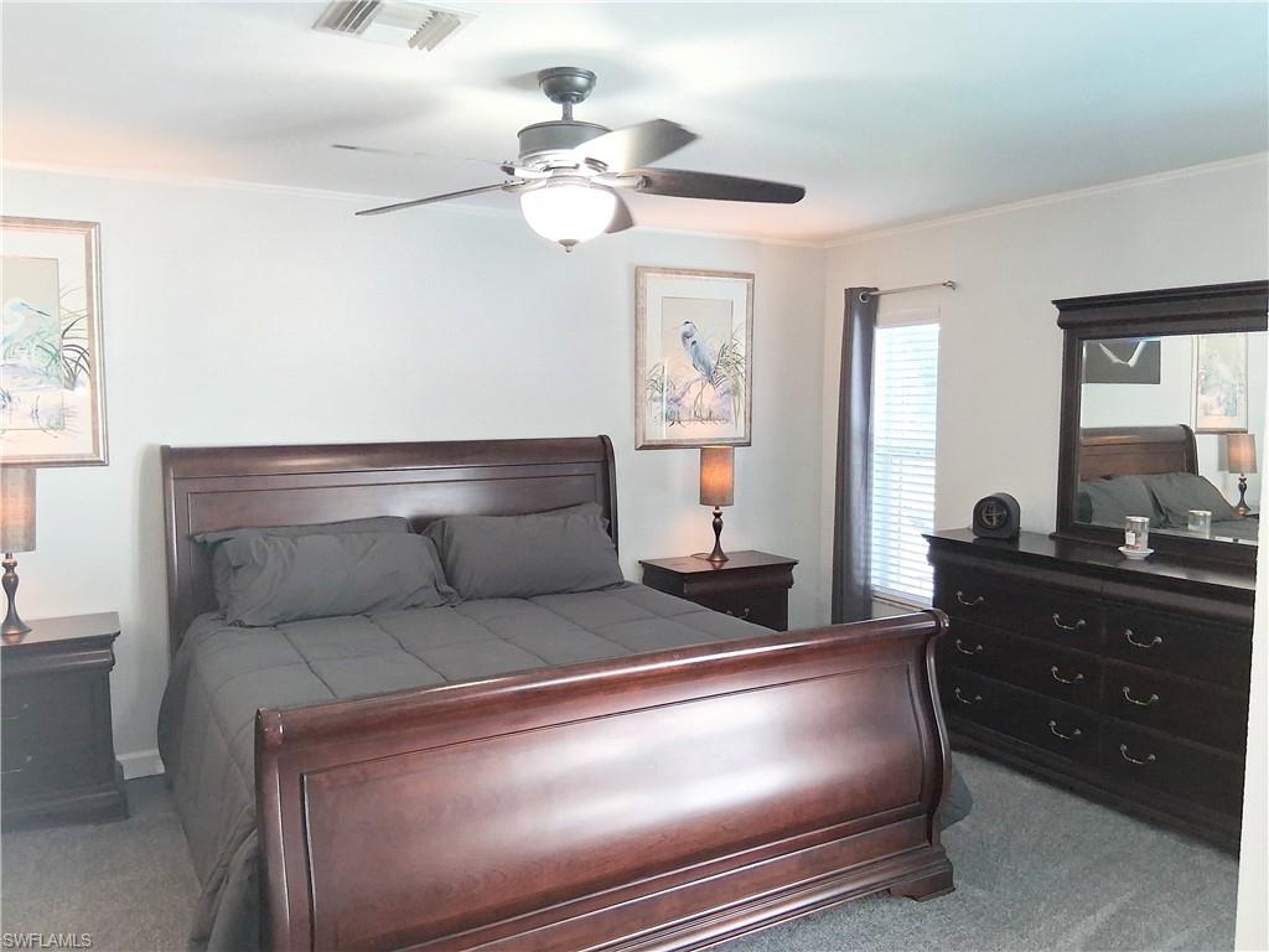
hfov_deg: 67.3
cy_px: 476
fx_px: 953
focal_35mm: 26
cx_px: 634
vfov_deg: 53.1
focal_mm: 3.98
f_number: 1.8
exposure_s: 1/120
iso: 25
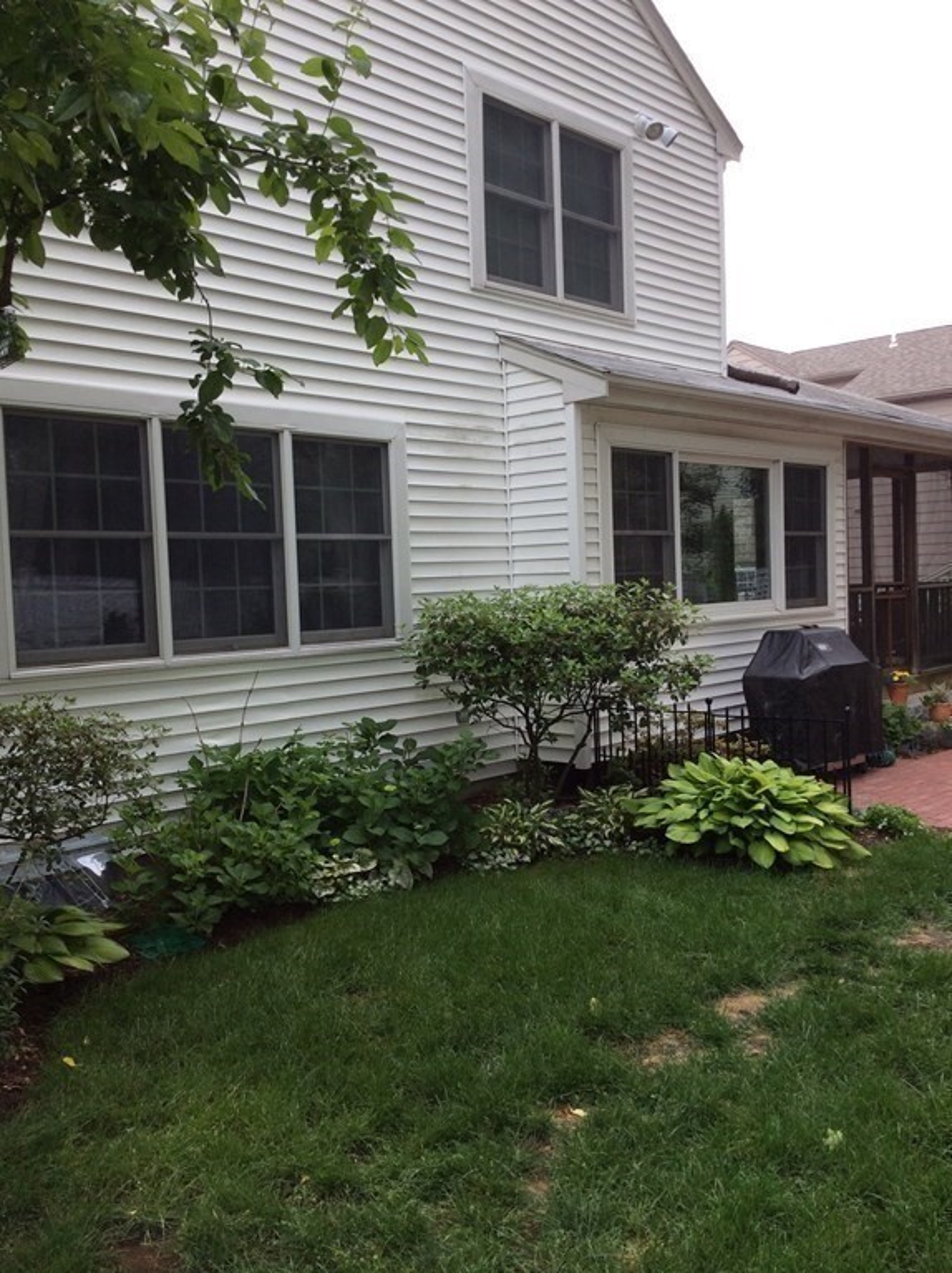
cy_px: 636
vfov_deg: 56.9
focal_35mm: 32
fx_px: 1176
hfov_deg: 44.1
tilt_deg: -2.4
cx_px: 476
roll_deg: +2.2
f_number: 2.4
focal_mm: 3.3
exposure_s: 1/214
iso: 32
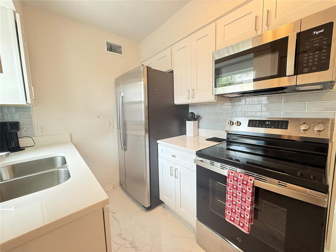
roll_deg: +1.6
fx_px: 136
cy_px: 126
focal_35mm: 14
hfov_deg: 102.1
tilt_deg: -5.9
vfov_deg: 85.7
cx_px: 168
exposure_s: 1/60
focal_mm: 2.22
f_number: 2.2
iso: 500
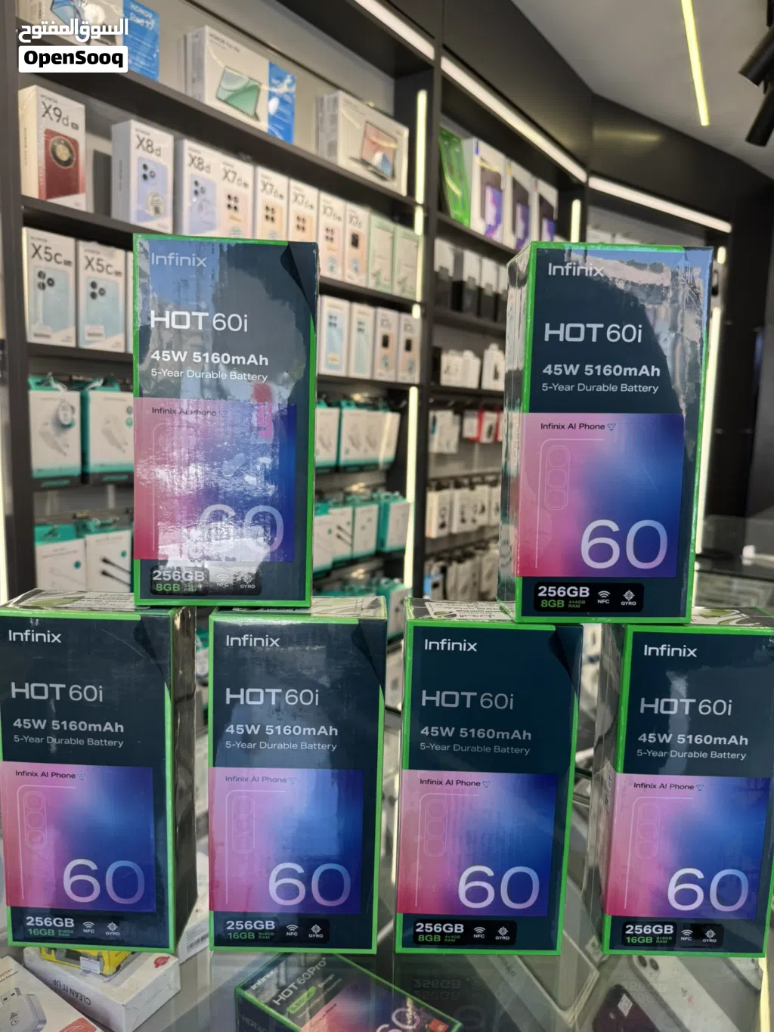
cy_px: 516
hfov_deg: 56.8
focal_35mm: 24
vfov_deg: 71.6
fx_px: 715
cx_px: 387
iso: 80
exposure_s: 1/454
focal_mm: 6.76
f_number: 1.78
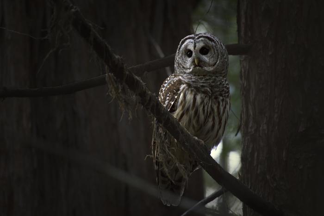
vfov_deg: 2.8
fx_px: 4501
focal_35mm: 500
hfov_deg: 4.1
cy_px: 108
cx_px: 162
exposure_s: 1/100
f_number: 5.6
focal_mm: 500
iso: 3200
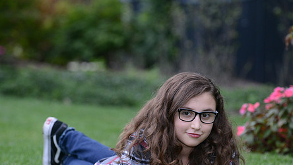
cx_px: 165
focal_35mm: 219
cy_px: 116
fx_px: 1702
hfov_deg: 9.8
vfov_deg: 5.5
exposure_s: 1/100
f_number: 5.6
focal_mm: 160
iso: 1250
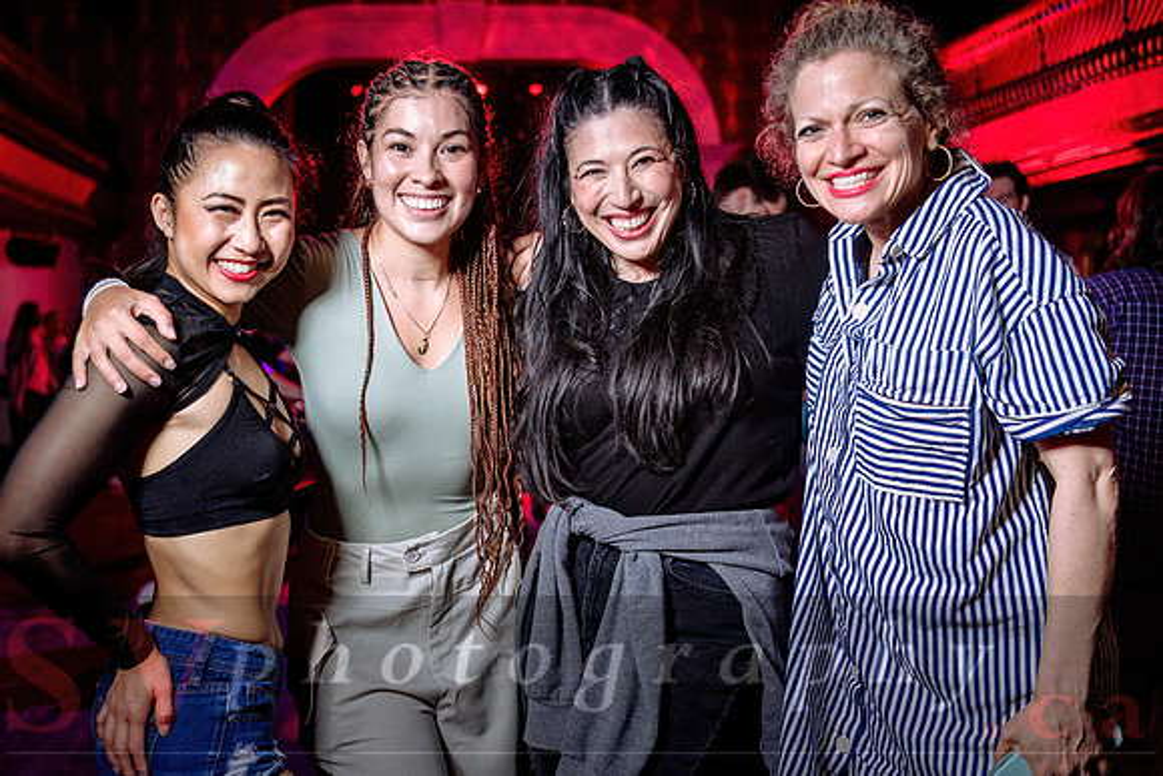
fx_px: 1366
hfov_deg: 46.0
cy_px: 357
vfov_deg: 31.7
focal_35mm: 42
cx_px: 523
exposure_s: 1/60
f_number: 3.2
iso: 1000
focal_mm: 38
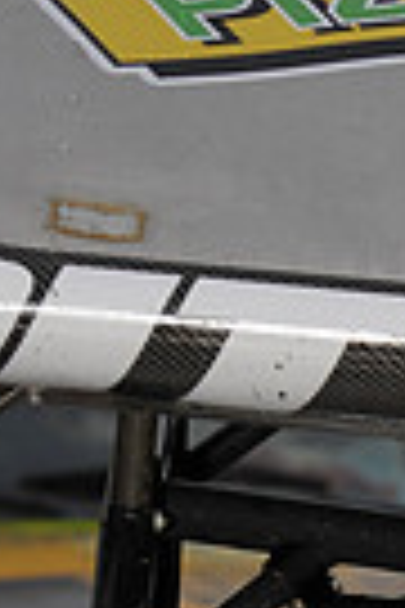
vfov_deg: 2.4
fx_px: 14511
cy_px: 860
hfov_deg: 1.6
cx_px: 580
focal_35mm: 860
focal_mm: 200
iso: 500
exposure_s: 1/250
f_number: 8
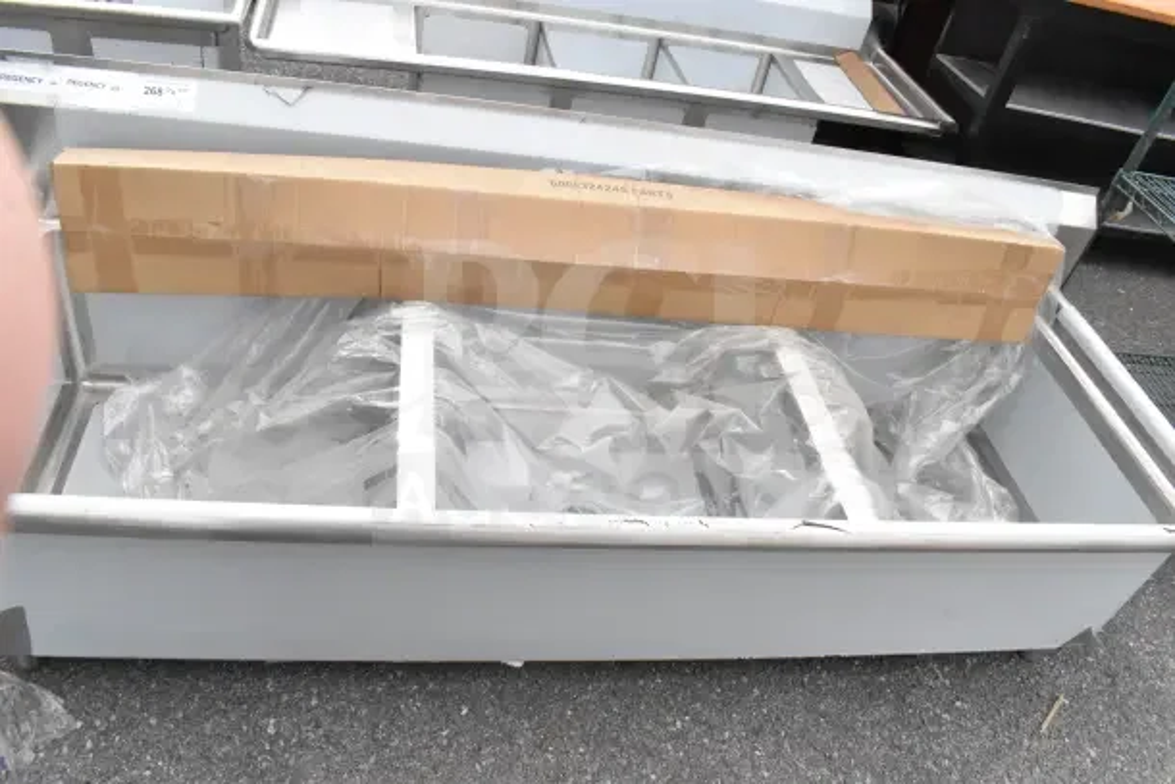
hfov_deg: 67.4
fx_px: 881
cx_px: 588
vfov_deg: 48.0
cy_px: 392
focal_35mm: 27
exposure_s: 1/1000
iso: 6400
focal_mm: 18
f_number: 16
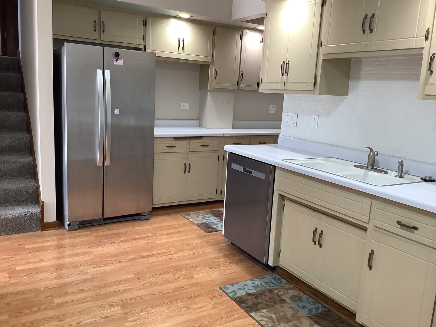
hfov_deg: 58.4
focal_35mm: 31
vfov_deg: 45.4
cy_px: 164
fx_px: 390
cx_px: 218
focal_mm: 3.3
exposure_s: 1/60
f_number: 2.4
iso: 125
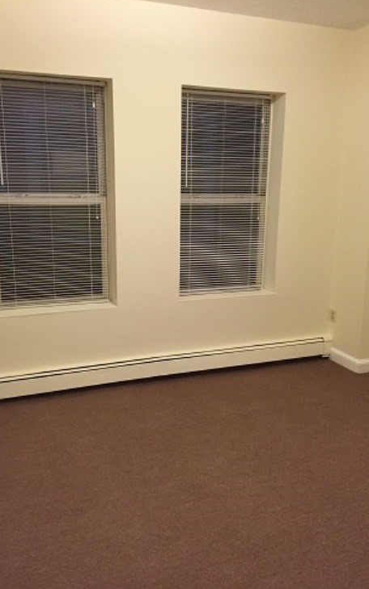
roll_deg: -0.9
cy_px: 293
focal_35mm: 31
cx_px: 172
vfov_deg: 61.2
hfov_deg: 40.6
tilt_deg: -12.7
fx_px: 499
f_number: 2.2
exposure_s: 1/30
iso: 250
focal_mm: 4.15
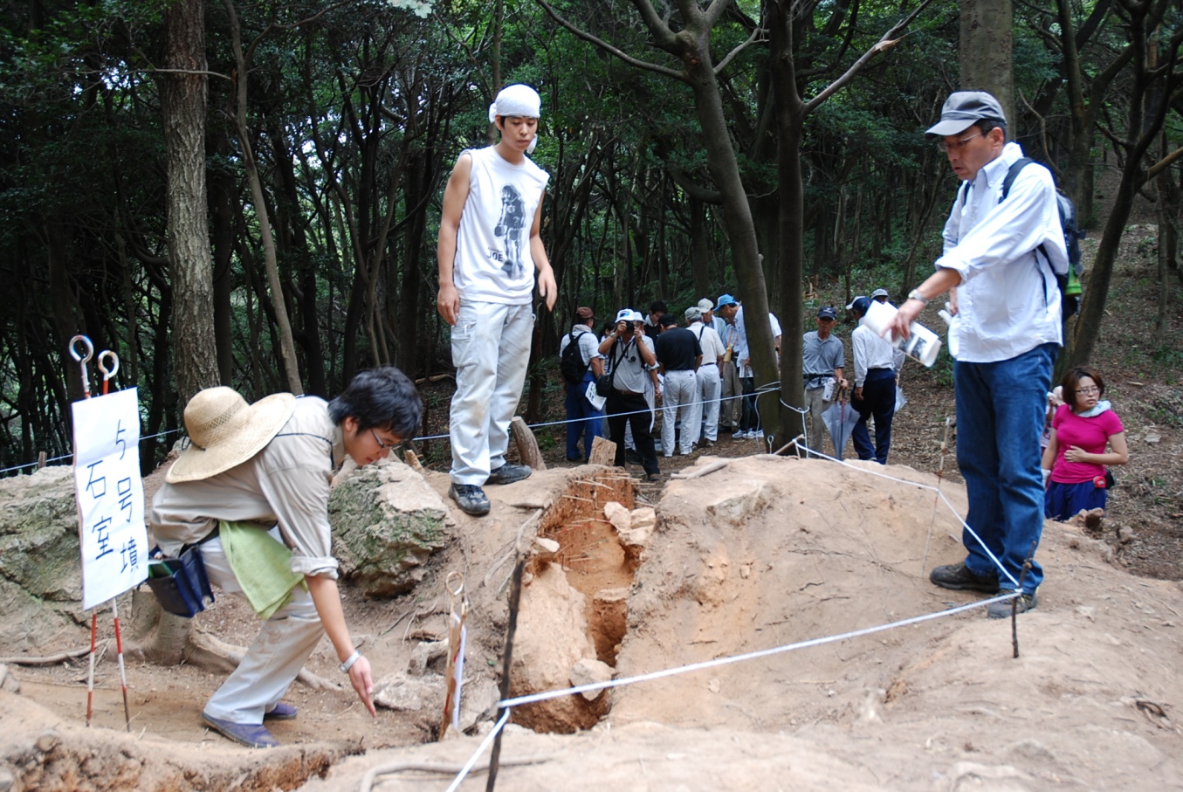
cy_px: 396
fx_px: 1234
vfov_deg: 35.6
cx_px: 592
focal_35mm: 38
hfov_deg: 51.2
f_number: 3.8
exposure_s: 1/50
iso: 200
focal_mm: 25
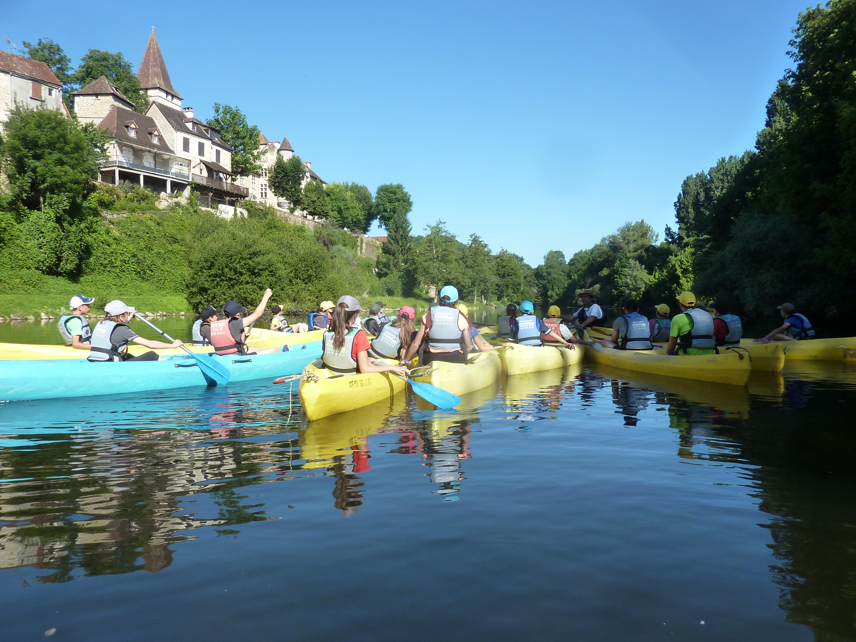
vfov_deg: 54.9
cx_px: 428
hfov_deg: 69.4
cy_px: 321
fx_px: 618
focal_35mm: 25
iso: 125
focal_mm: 4.1
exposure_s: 1/400
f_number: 4
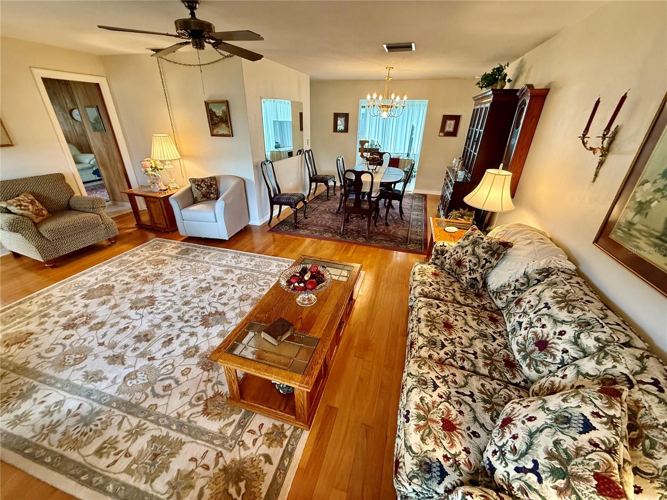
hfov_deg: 102.1
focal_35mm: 14
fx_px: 270
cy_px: 250
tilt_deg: -25.2
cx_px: 334
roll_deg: -1.8
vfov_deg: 85.7
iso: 320
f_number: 2.2
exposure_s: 1/60
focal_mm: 2.22
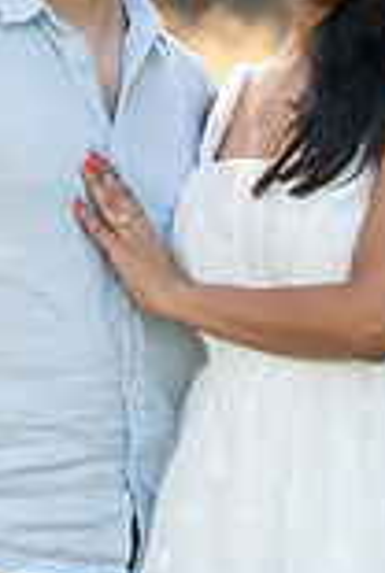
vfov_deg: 5.3
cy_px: 266
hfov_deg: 3.6
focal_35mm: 385
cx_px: 107
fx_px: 6148
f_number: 5.6
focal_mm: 133
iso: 640
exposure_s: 1/200
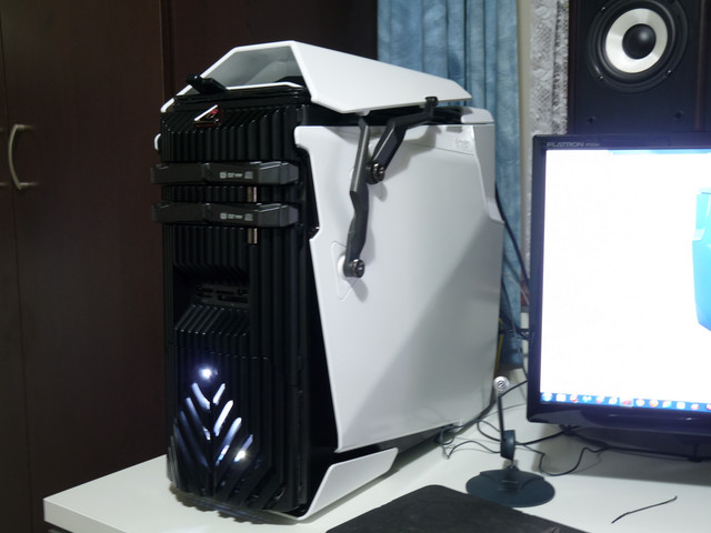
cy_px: 266
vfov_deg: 35.1
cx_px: 356
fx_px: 842
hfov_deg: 45.8
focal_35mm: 41
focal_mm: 7.3
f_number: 3
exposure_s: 1/2.5
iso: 100
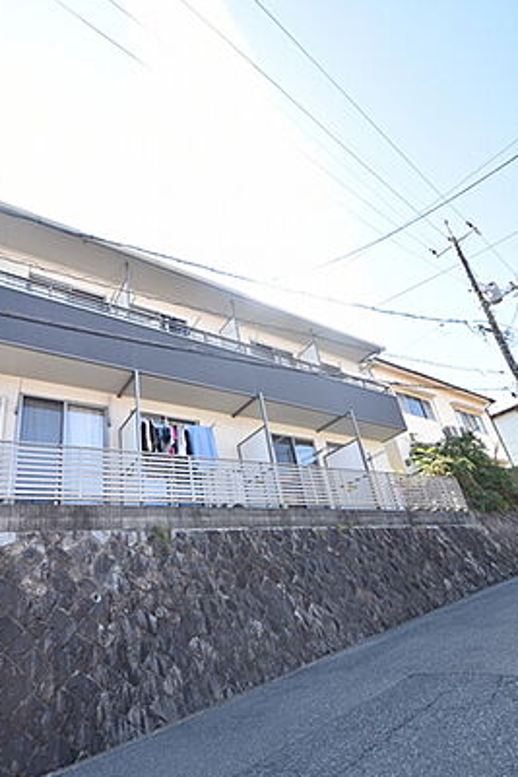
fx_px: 388
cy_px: 431
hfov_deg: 67.0
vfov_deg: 89.6
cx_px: 219
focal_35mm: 18
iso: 100
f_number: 5.6
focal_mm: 10
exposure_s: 1/125
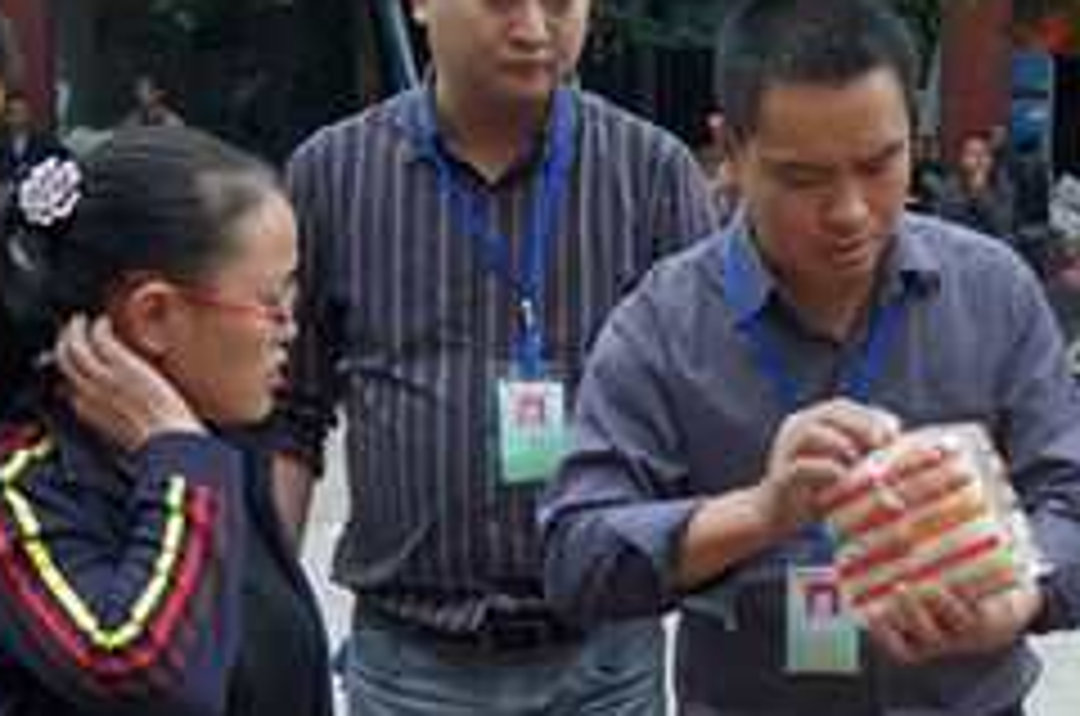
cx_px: 842
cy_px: 549
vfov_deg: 18.0
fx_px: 2246
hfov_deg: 26.6
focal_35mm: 75
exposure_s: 1/50
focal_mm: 24
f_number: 5
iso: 200
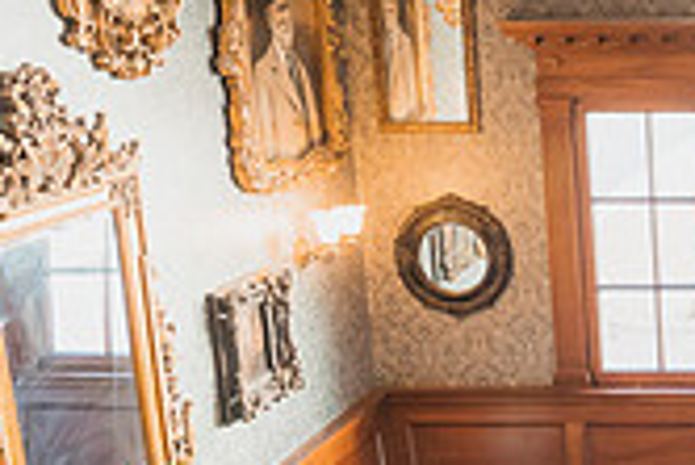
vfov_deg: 21.6
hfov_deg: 26.5
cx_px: 929
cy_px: 295
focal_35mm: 63
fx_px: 1217
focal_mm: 18
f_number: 2.8
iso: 3200
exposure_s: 1/250
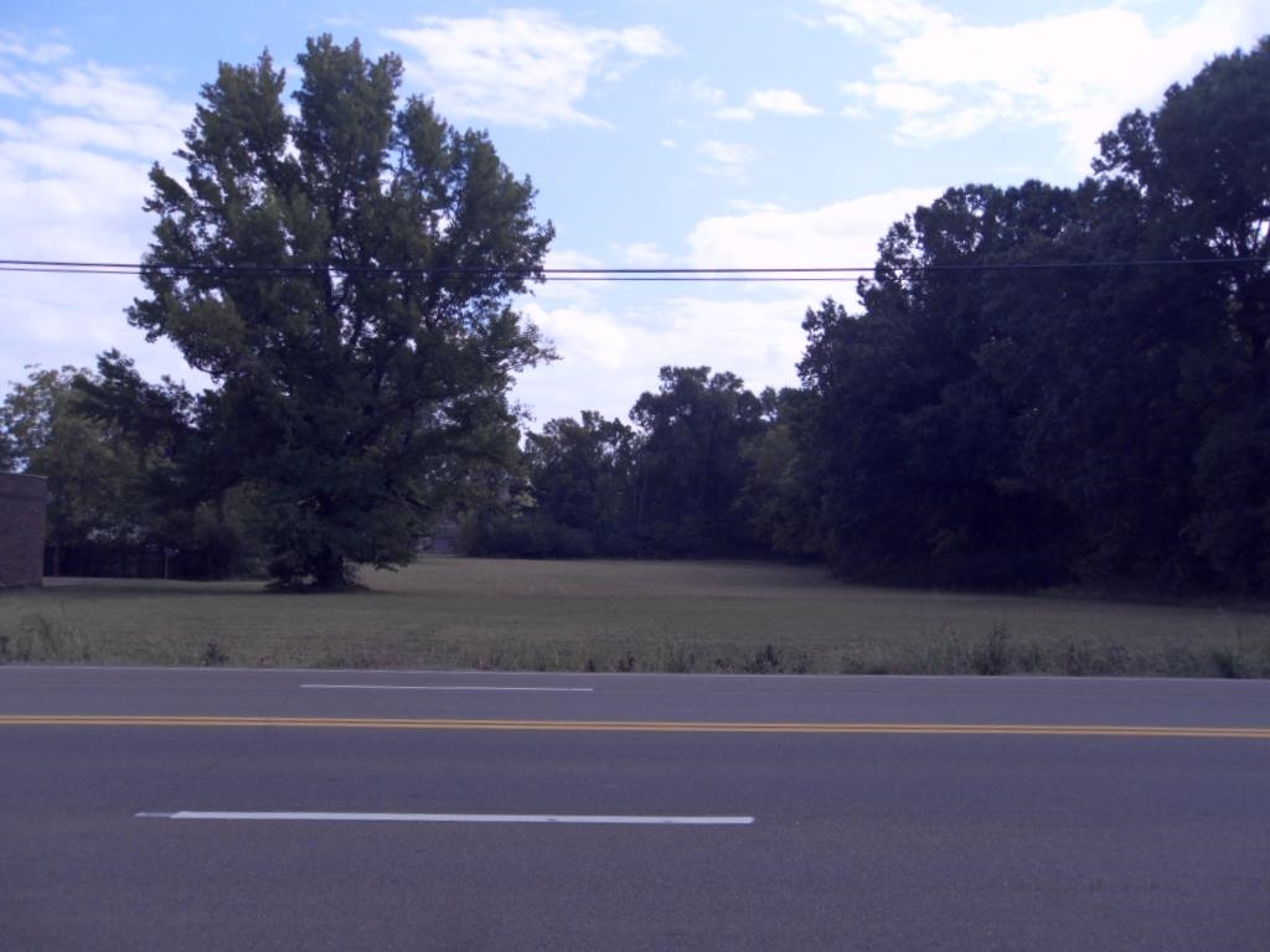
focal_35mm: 35
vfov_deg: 40.7
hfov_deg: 52.6
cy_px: 476
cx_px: 635
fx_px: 1284
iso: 80
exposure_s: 1/180
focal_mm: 6.3
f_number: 8.2
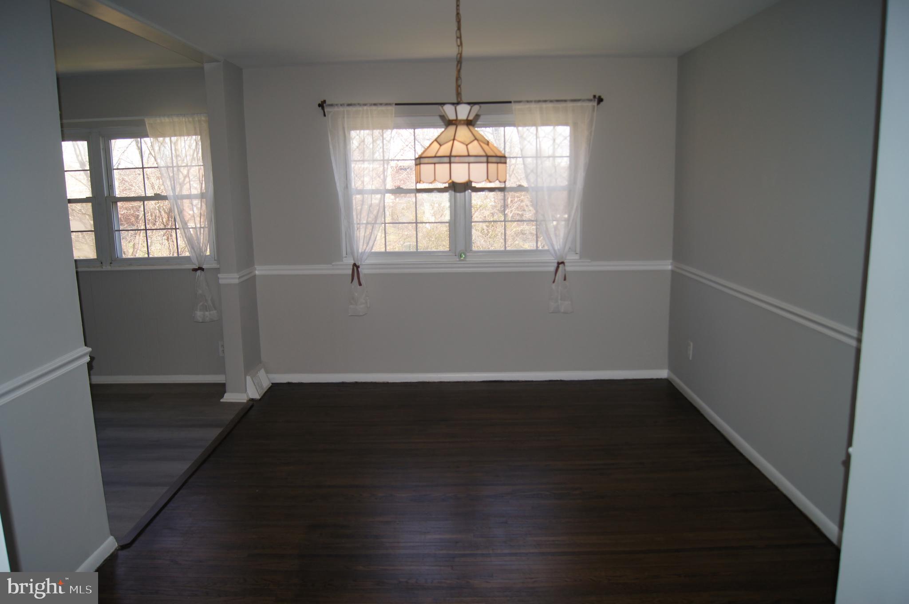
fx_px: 681
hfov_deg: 67.4
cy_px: 302
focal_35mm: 27
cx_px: 454
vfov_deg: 47.8
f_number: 4
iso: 250
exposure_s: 1/160
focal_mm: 18
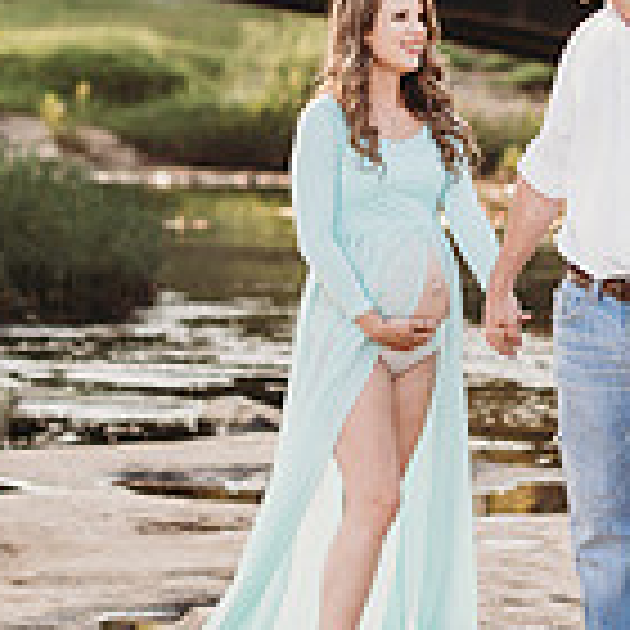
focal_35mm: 233
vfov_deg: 7.5
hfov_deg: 7.5
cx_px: 608
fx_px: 4798
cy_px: -72
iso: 160
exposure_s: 1/400
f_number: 2.5
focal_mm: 85
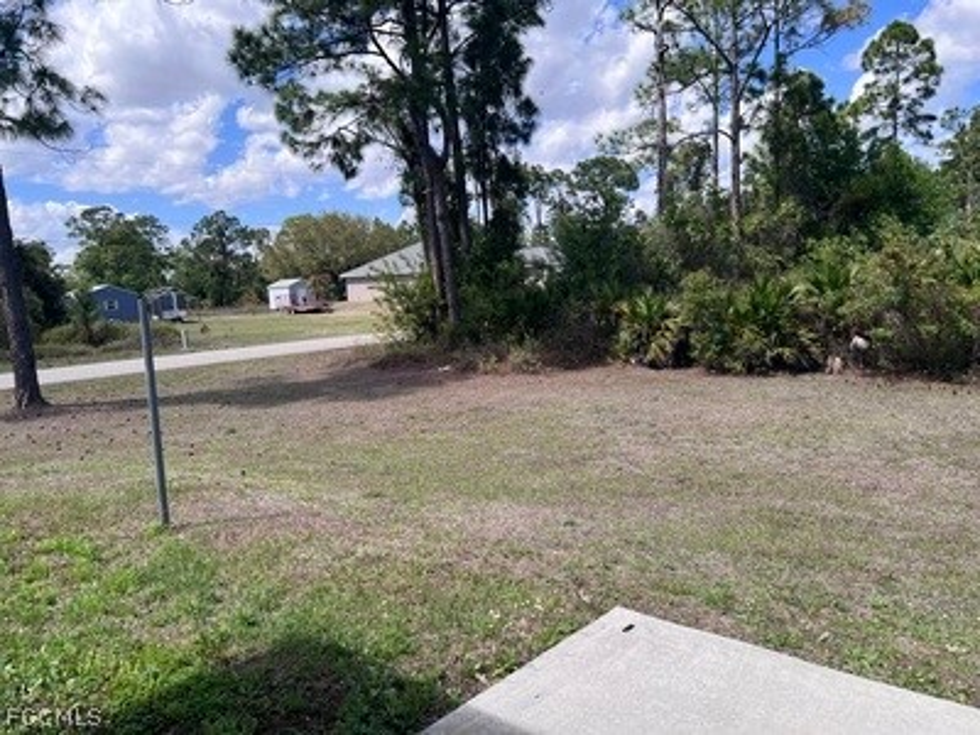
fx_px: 736
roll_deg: +3.1
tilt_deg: -7.0
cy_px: 368
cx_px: 490
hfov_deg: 67.3
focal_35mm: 26
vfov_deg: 53.1
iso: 50
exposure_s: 1/2762
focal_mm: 5.7
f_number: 1.5
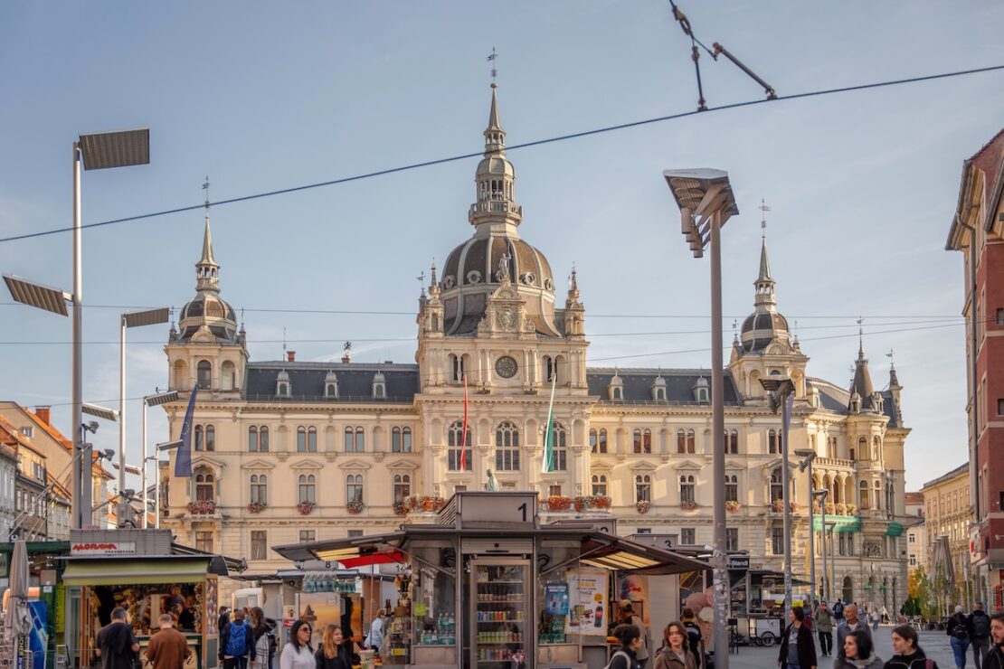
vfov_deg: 28.5
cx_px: 502
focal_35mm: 47
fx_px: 1316
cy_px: 334
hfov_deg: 41.8
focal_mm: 47.2
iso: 100
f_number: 2.8
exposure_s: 1/1600
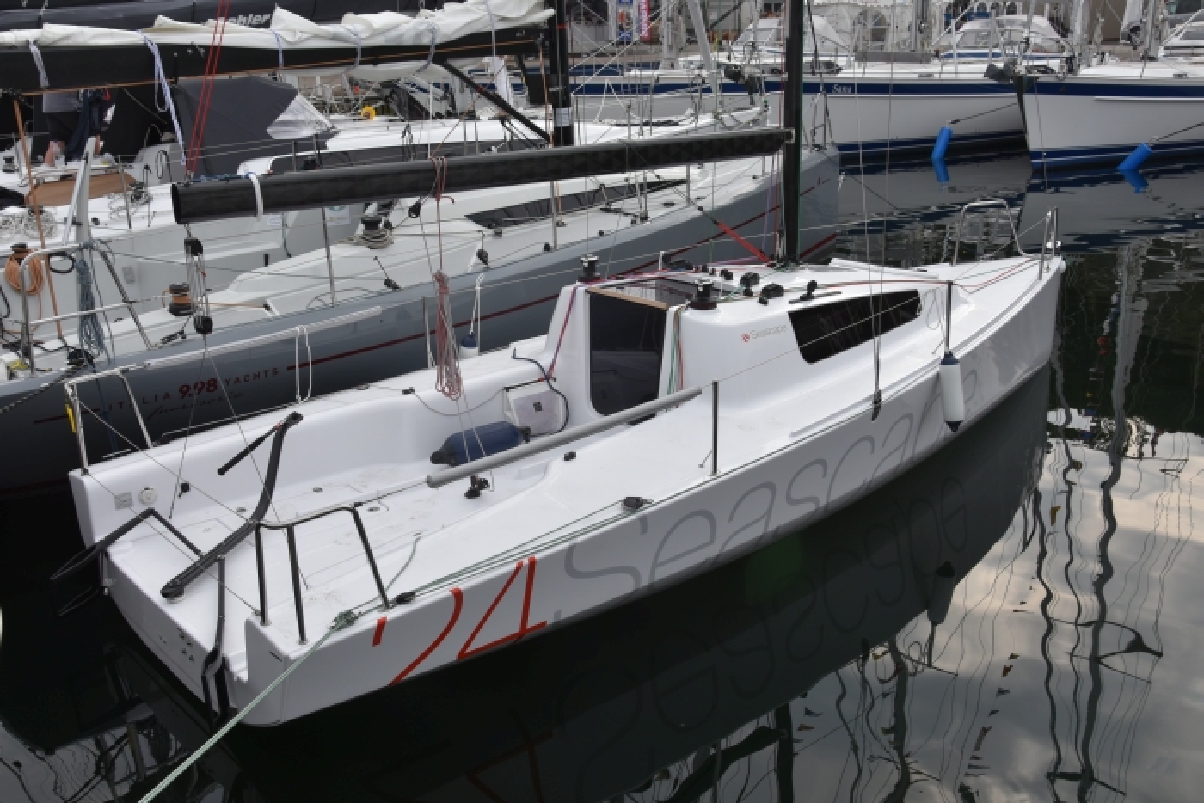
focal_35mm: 36
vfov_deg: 36.9
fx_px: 1204
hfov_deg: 53.1
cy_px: 402
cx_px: 602
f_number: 8
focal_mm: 24
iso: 280
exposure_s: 1/500
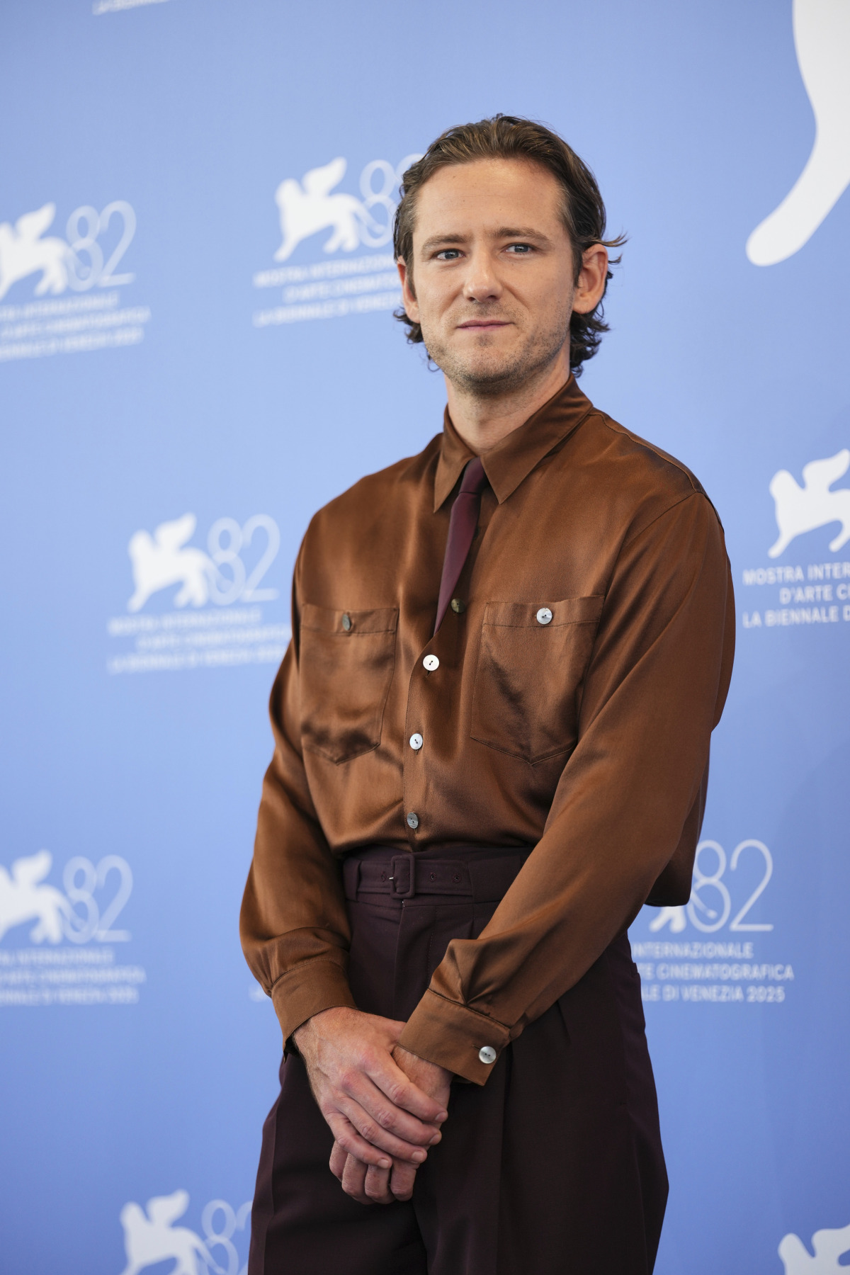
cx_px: 425
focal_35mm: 136
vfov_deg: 15.1
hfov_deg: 10.1
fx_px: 4816
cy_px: 638
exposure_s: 1/1000
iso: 400
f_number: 2
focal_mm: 136
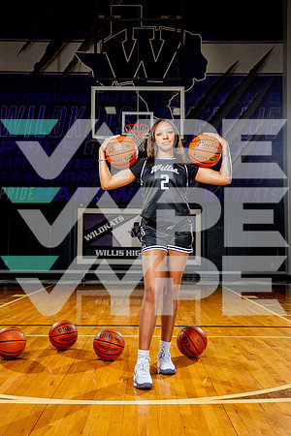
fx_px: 461
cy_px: 218
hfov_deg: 35.1
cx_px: 146
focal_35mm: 38
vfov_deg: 50.7
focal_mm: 38
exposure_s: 1/250
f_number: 5.6
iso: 320
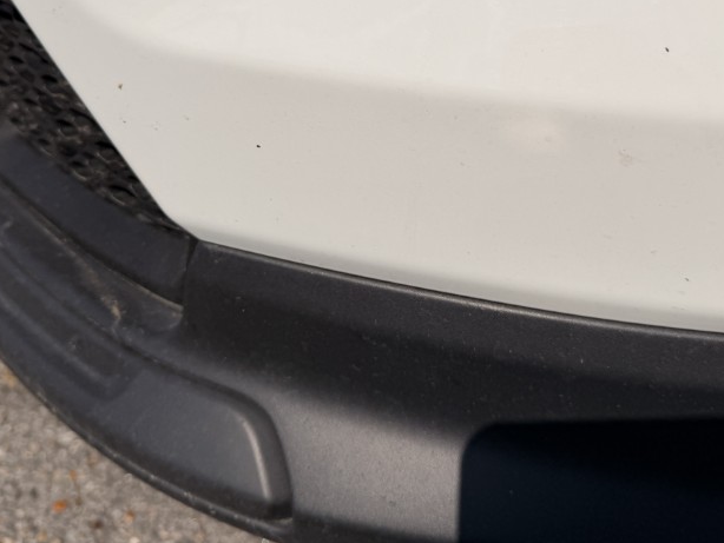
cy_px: 93
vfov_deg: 34.6
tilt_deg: -21.6
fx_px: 837
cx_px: 368
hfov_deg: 46.8
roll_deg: -1.1
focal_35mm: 40
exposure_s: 1/22727
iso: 100
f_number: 1.78
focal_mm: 6.76
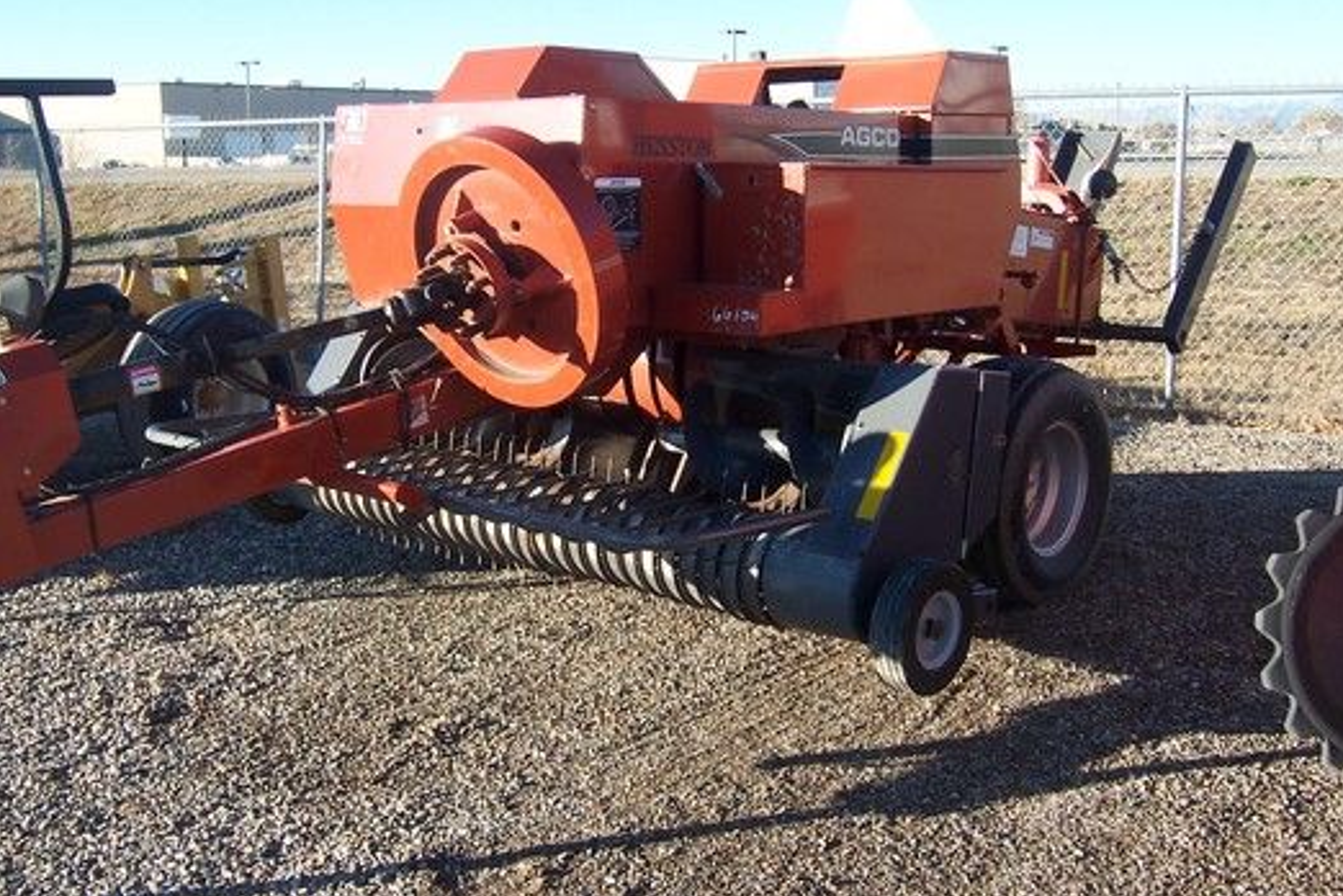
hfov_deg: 49.5
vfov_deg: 34.1
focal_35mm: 39
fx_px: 1455
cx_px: 697
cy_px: 381
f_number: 4
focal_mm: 5.6
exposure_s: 1/250
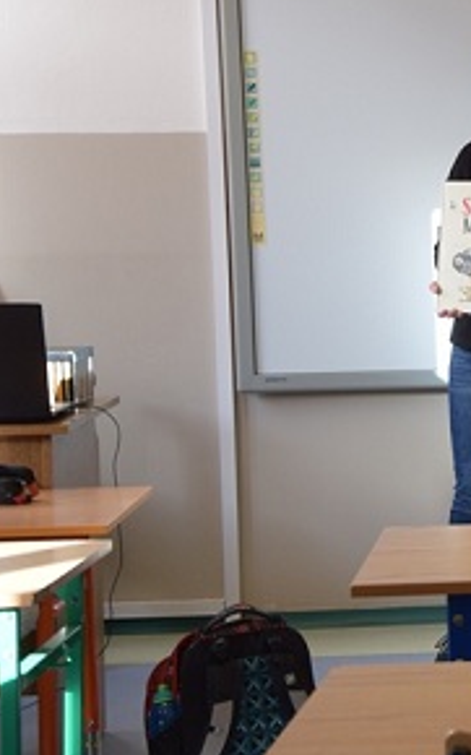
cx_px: 828
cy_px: 336
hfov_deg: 9.7
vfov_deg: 16.3
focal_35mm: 128
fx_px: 2631
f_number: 5
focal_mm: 38
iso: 400
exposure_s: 1/100
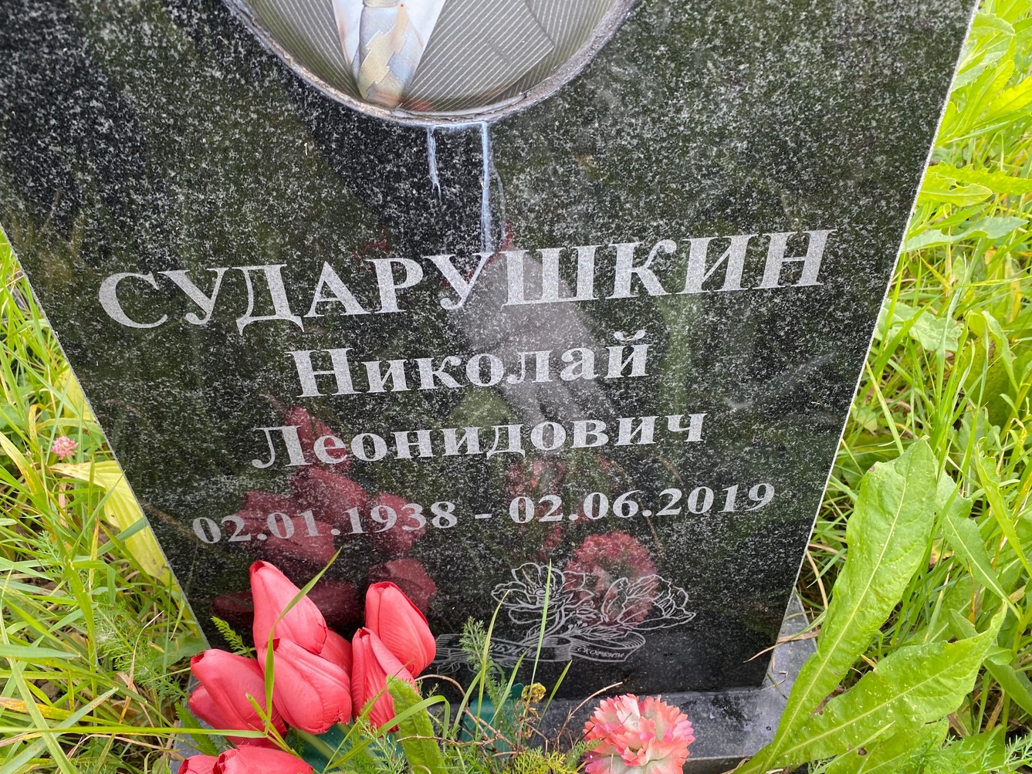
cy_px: 393
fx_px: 835
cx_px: 500
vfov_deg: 49.8
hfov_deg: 63.4
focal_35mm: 28
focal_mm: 4.25
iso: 32
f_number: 1.8
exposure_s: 1/228
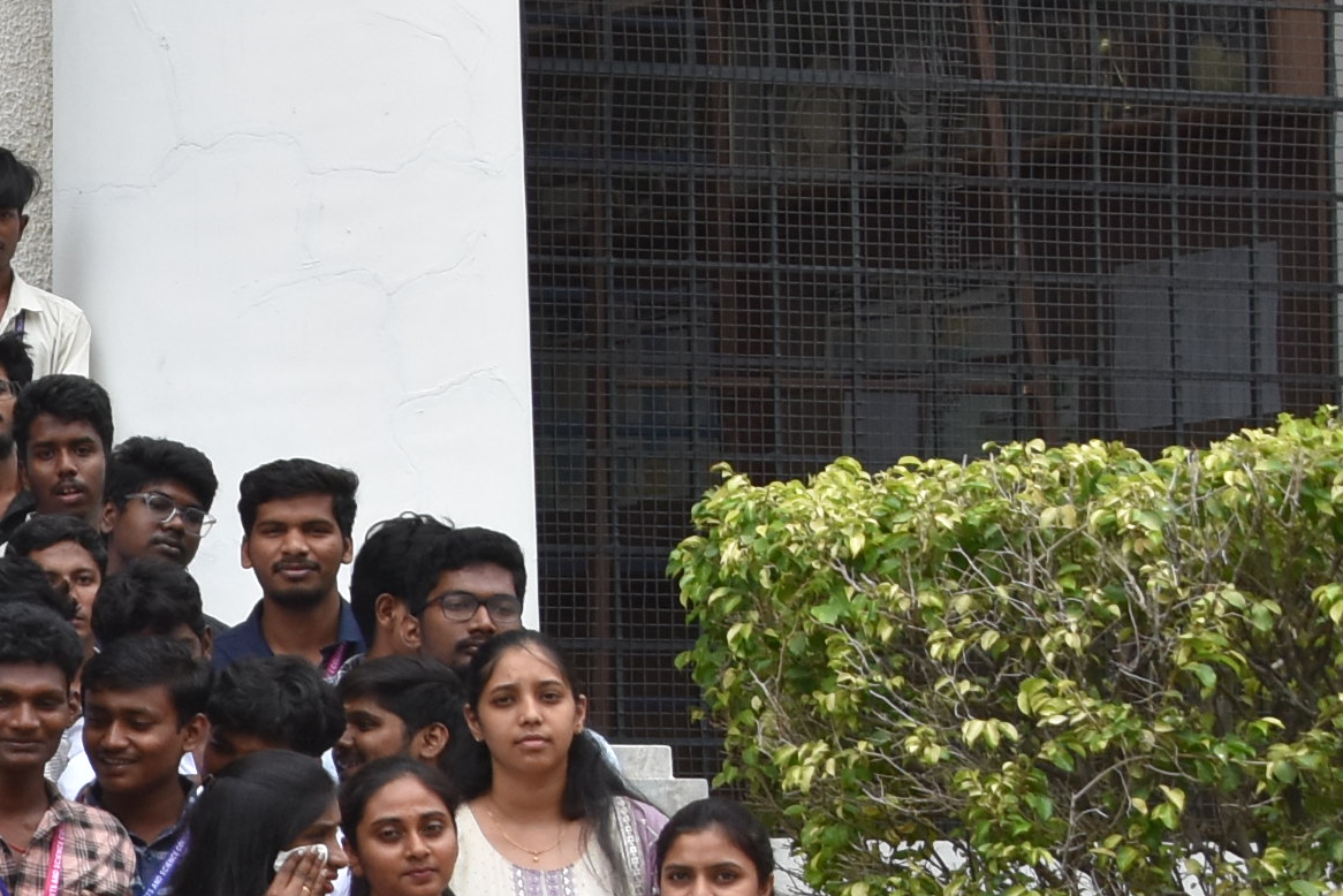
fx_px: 6045
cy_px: 524
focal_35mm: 162
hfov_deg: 11.6
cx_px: -1141
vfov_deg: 8.5
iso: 450
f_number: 8
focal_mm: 28
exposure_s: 1/500
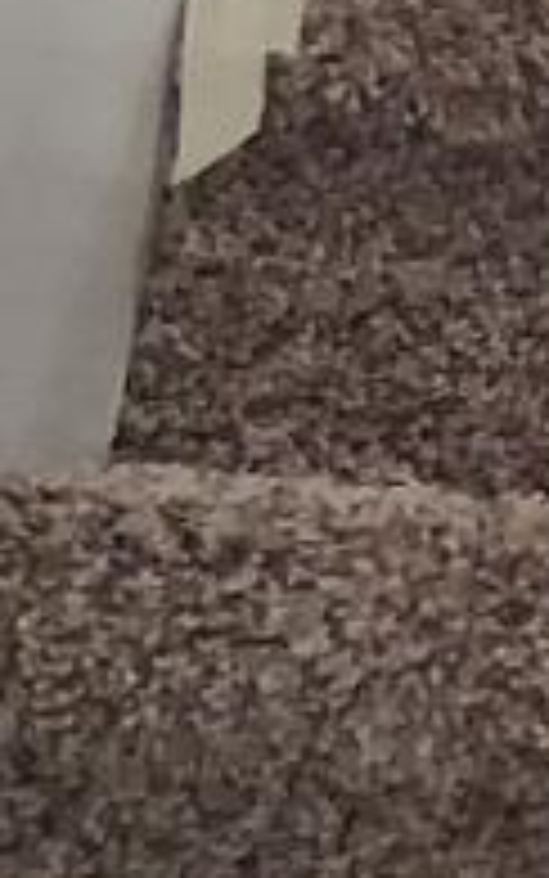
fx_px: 5071
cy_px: -365
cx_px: 2495
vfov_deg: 9.7
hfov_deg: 5.2
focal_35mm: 212
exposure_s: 1/50
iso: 500
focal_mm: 3.98
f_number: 1.8
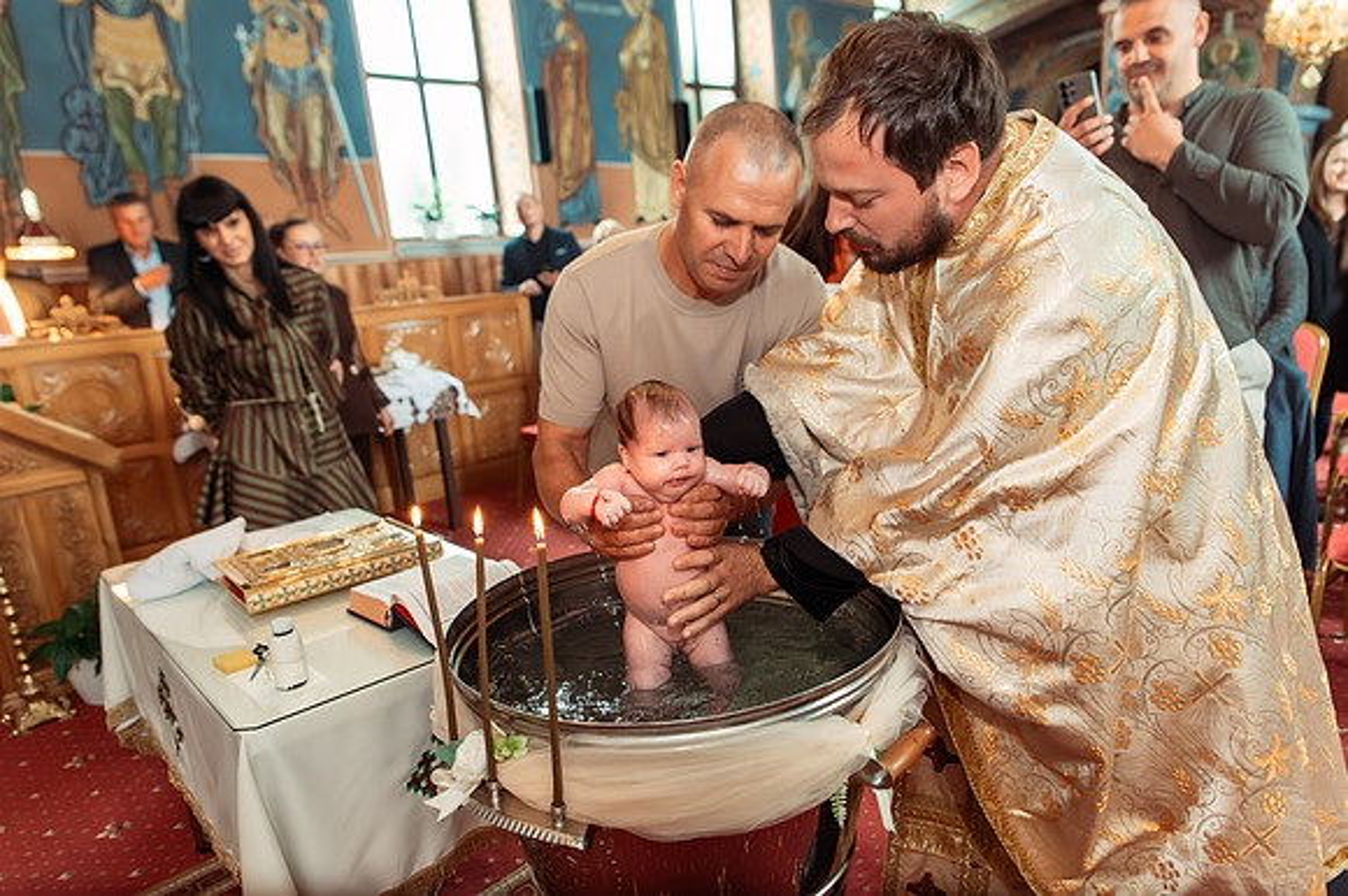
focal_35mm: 24
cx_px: 674
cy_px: 448
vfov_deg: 53.1
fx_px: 898
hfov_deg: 73.8
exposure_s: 1/250
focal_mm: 24
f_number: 3.5
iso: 2500
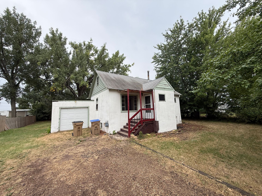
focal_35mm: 14
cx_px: 131
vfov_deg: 85.7
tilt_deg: +8.2
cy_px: 98
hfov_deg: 102.1
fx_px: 106
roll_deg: +2.0
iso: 50
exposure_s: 1/363
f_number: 2.2
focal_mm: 2.22
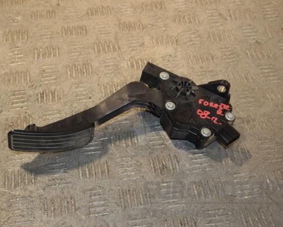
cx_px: 133
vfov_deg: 23.5
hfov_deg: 29.1
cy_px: 113
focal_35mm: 65
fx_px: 544
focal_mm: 38
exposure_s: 1/200
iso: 800
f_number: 6.3
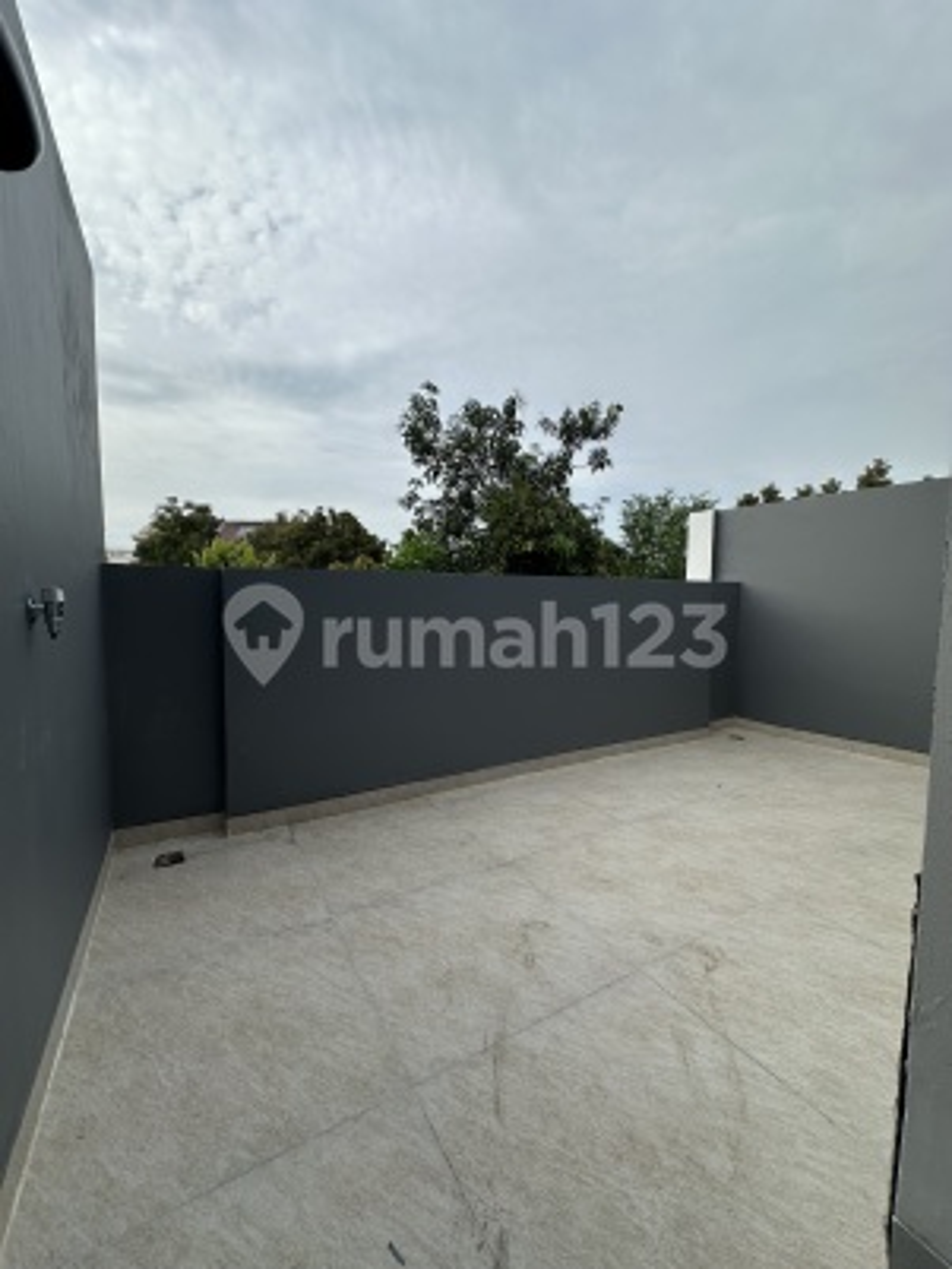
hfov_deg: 85.7
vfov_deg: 102.0
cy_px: 634
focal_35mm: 14
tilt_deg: -4.2
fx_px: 513
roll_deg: -0.5
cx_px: 476
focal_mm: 2.22
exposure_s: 1/1795
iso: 50
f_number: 2.2
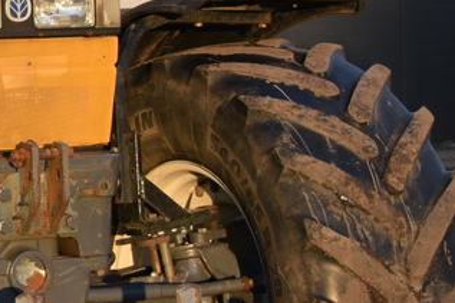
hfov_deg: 9.6
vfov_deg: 6.7
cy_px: 83
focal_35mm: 206
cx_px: -329
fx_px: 2602
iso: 200
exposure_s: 1/320
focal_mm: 34
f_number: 6.3
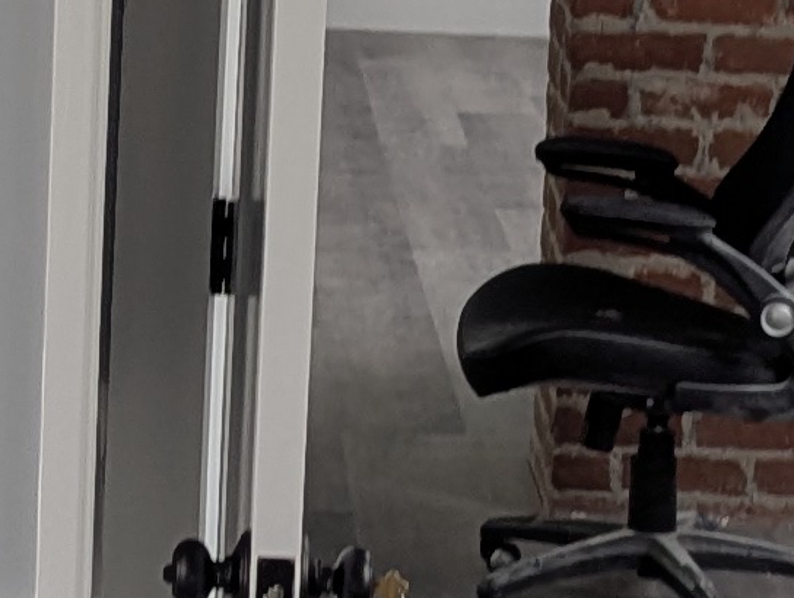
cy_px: 305
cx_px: 134
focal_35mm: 180
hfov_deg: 10.9
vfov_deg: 8.3
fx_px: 4136
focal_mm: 6.81
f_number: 1.85
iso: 114
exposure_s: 1/112
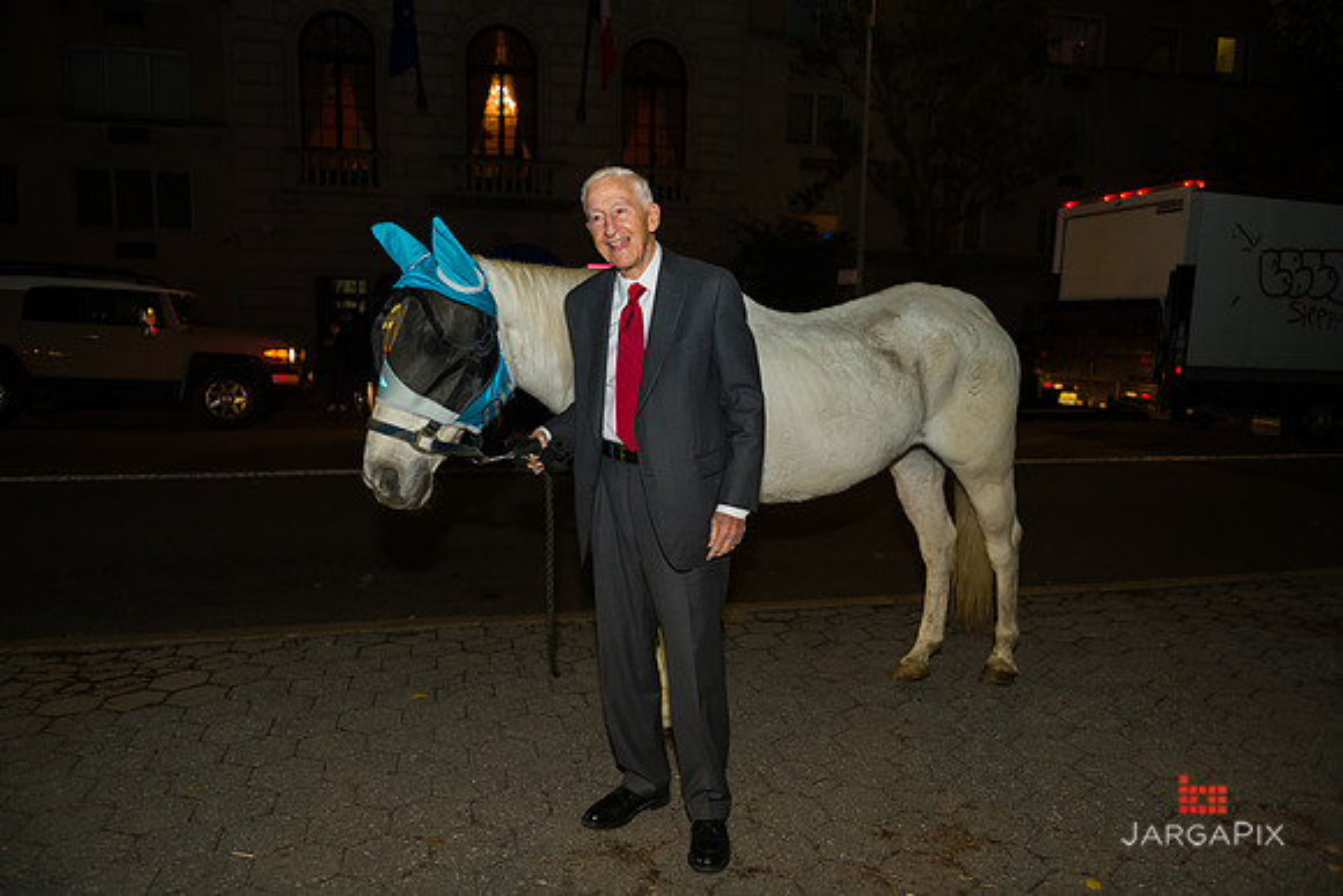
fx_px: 896
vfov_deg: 53.2
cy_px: 448
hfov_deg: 73.7
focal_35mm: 24
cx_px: 672
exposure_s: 1/125
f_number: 3.2
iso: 1000
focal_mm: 24
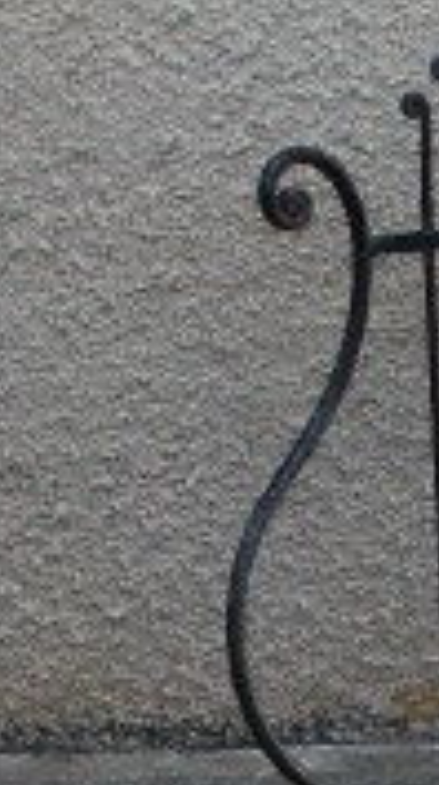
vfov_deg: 6.9
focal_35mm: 312
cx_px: -257
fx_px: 6484
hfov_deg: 3.9
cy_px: -253
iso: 100
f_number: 5
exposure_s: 1/320
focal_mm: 13.3
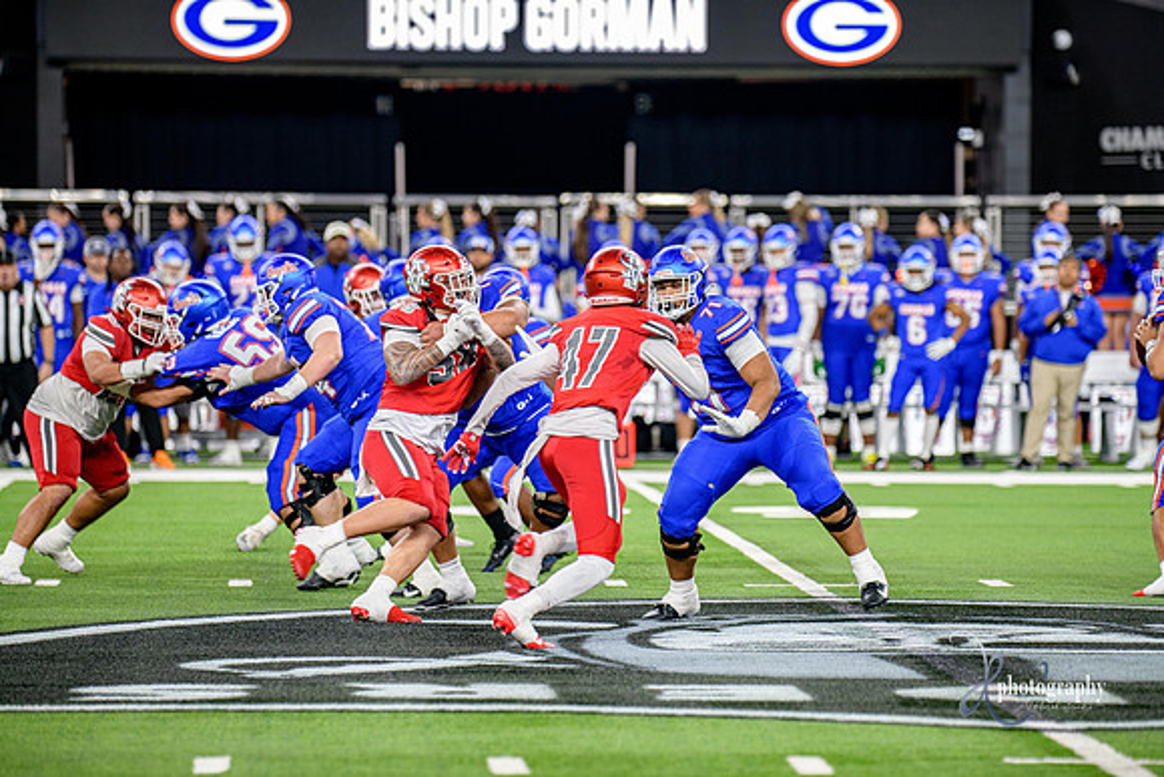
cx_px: 582
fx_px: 7115
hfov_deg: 9.4
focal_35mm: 220
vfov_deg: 6.2
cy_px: 388
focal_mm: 220
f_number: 2.8
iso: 1000
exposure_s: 1/400
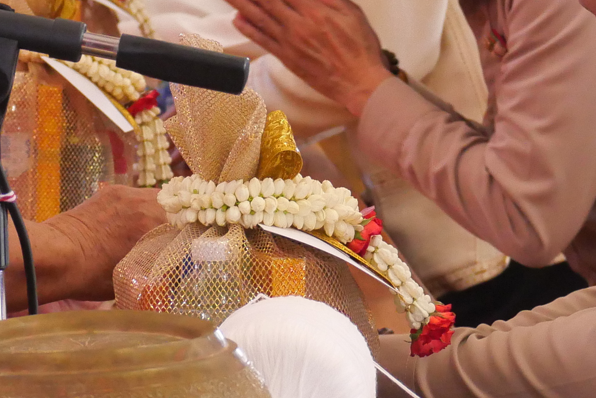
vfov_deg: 5.2
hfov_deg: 7.8
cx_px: 367
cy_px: 84
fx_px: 4390
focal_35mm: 265
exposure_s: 1/50
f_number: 5
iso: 2000
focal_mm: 40
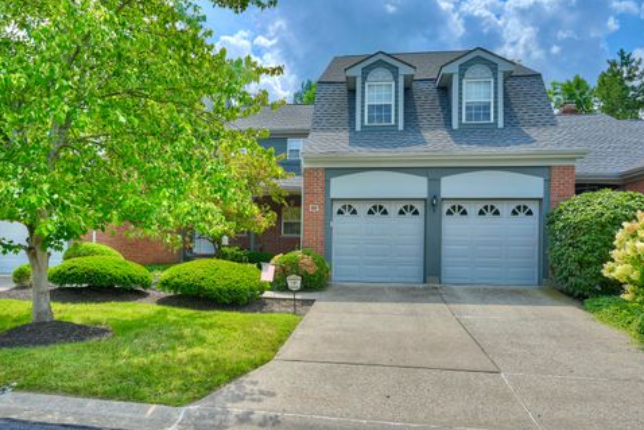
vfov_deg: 54.1
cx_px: 330
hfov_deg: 74.8
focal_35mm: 24
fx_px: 421
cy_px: 222
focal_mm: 22.5
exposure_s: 1/50
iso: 100
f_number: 10
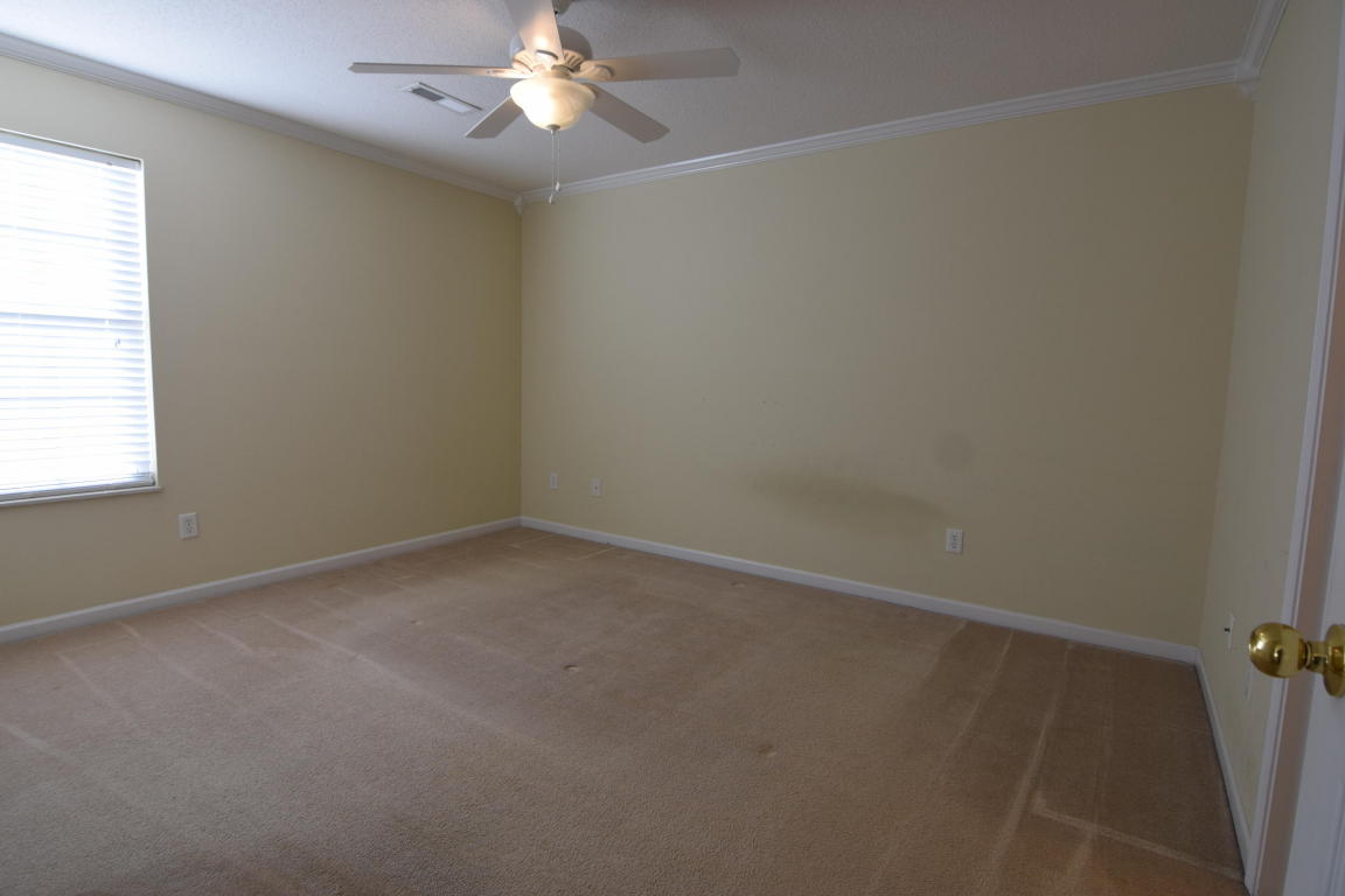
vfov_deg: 67.4
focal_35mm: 18
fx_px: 672
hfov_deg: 90.0
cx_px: 672
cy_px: 448
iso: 400
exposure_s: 1/80
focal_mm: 12
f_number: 4.5
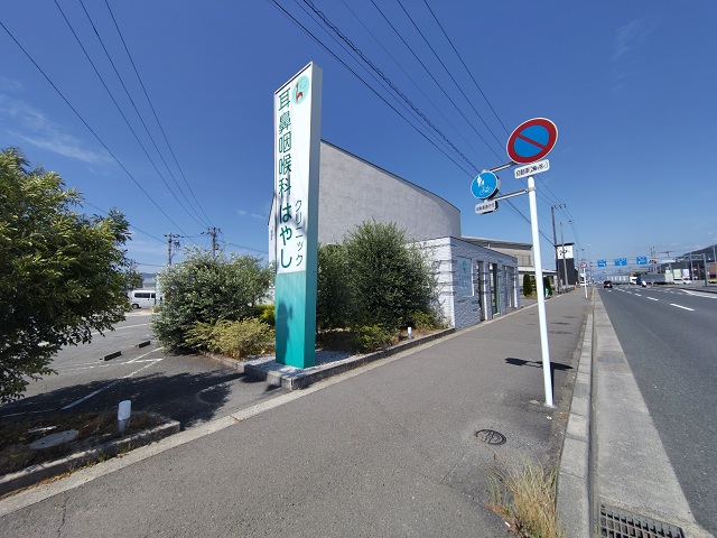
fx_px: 269
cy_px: 269
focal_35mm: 13
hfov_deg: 106.2
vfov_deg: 89.9
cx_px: 358
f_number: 2.2
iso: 100
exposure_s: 1/1173
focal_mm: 2.16
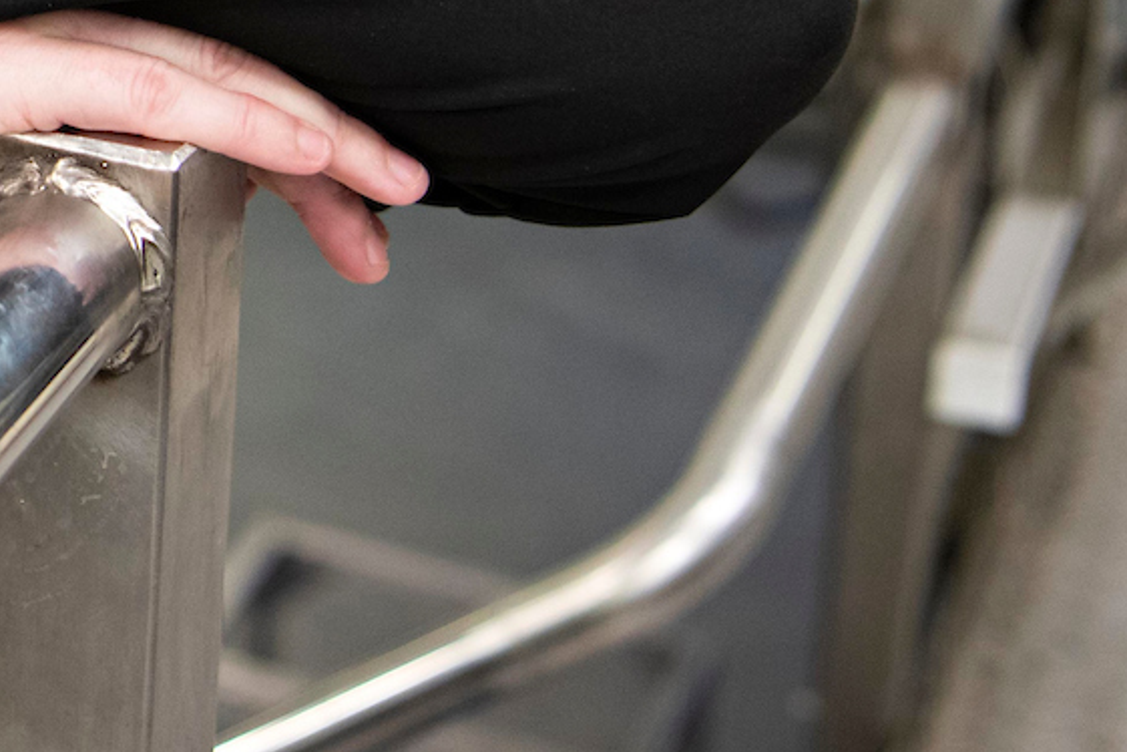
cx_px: -826
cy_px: -537
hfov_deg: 13.6
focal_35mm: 137
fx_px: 4289
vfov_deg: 9.6
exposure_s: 1/125
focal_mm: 32
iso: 800
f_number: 4.5
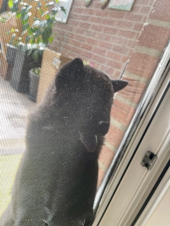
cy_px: 113
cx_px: 85
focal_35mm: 25
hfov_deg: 54.9
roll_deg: -20.8
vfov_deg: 69.4
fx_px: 164
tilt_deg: -18.5
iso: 40
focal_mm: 5.1
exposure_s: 1/121
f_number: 1.6
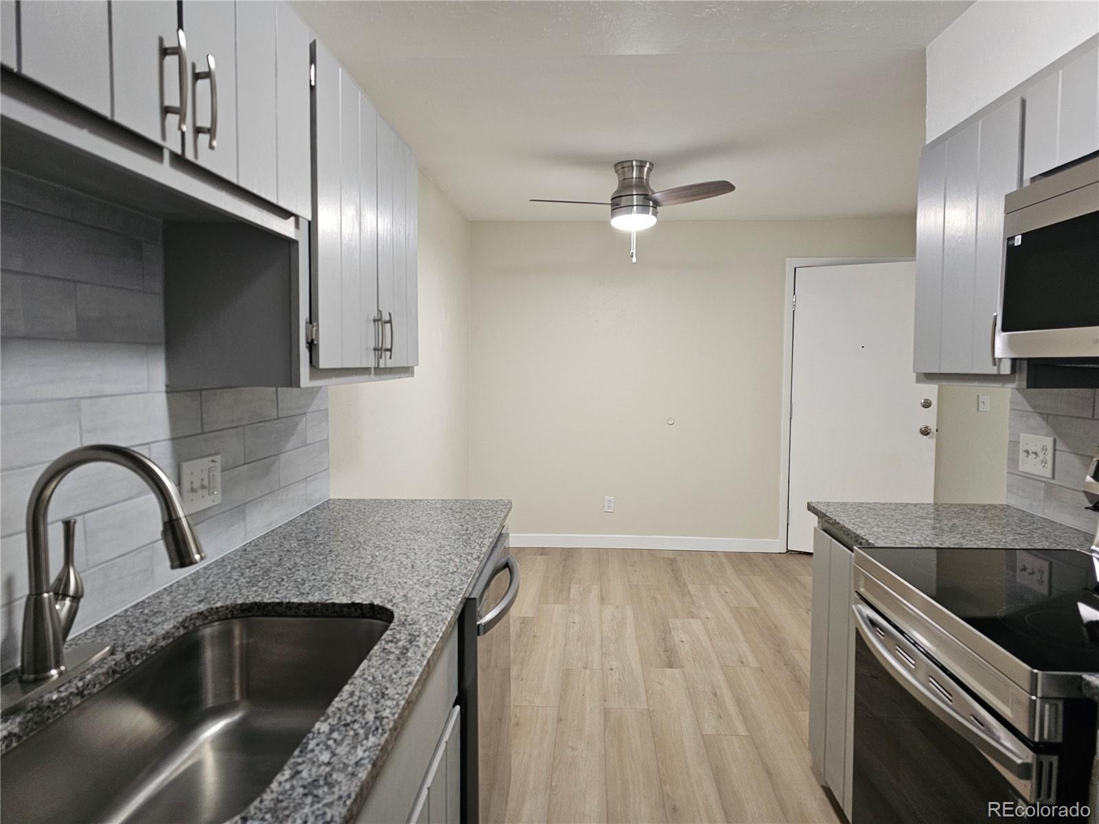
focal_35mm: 23
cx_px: 550
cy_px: 412
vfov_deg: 58.9
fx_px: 730
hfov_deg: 73.9
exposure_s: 1/74.1
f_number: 1.7
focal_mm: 6.3
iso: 320
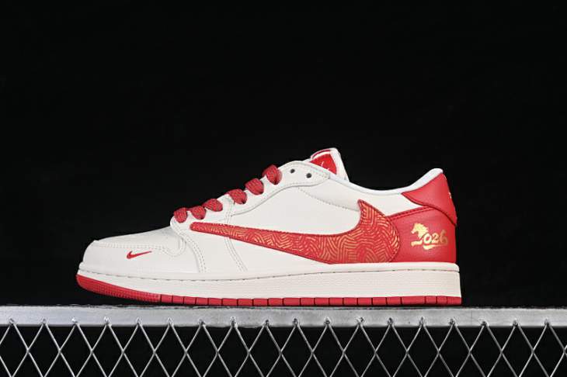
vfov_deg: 18.2
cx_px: 284
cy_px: 188
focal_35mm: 75
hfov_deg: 27.0
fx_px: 1181
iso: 160
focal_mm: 50
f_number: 8
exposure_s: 1/80
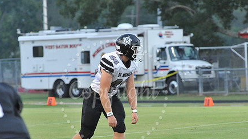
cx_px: 113
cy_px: 93
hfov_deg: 7.7
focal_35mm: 279
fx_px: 1835
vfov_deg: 4.4
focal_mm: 200
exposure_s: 1/250
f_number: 5.6
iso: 4000
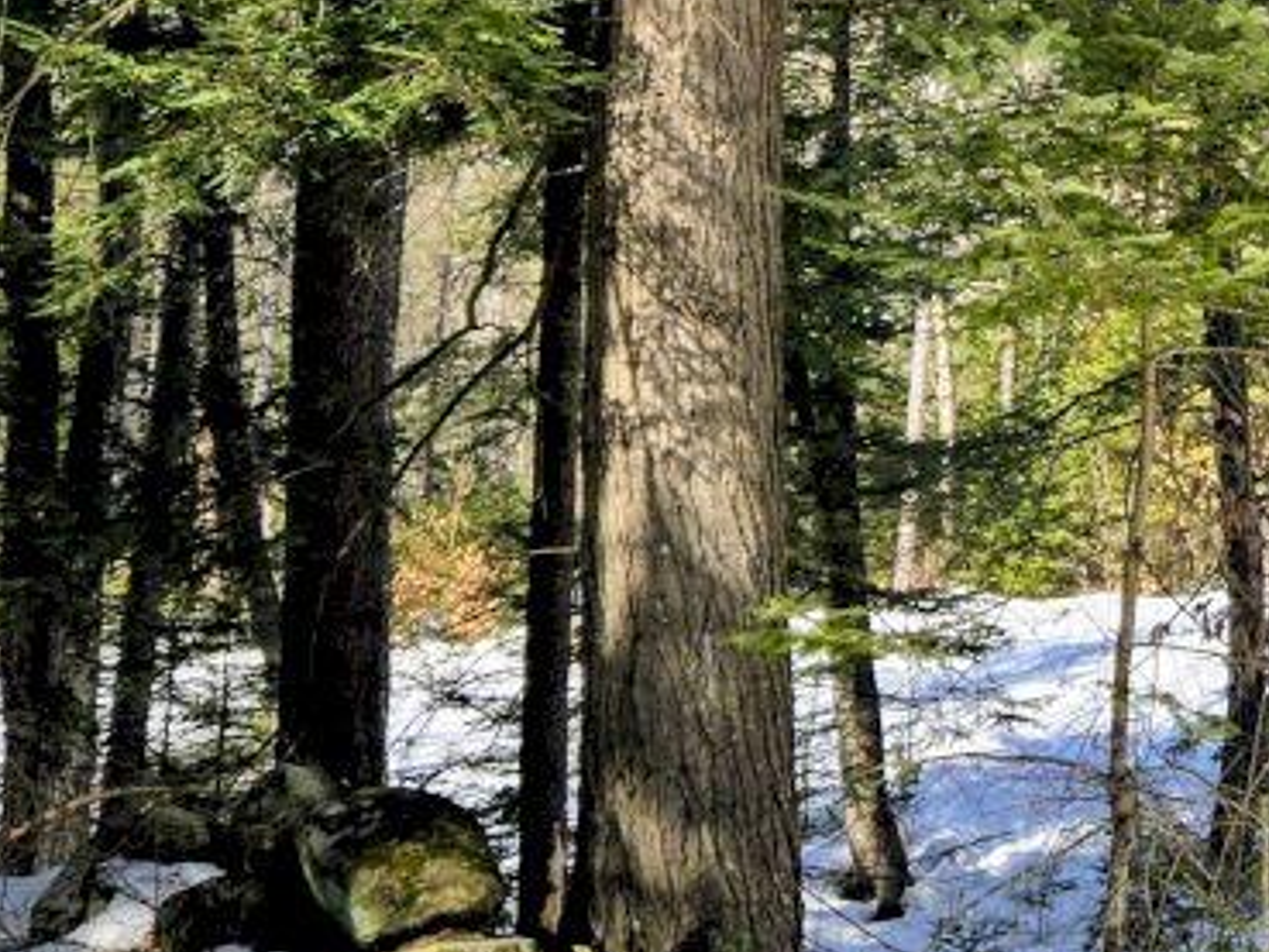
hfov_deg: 21.7
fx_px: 3044
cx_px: 1542
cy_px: -24
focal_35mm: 83
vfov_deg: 17.3
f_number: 1.8
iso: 25
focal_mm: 5.4
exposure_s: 1/1663
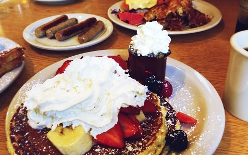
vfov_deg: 35.4
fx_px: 243
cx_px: 124
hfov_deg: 54.0
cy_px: 81
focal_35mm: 36
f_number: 2.4
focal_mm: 4.12
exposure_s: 1/20
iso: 100
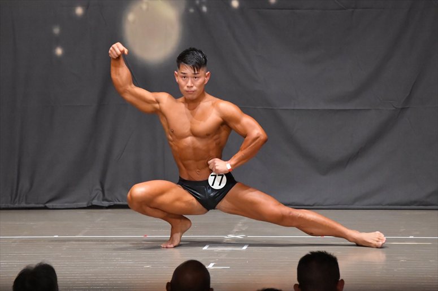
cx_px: 219
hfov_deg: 7.2
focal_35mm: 285
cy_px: 146
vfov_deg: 4.8
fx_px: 3466
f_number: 5.6
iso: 8000
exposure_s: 1/400
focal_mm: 190
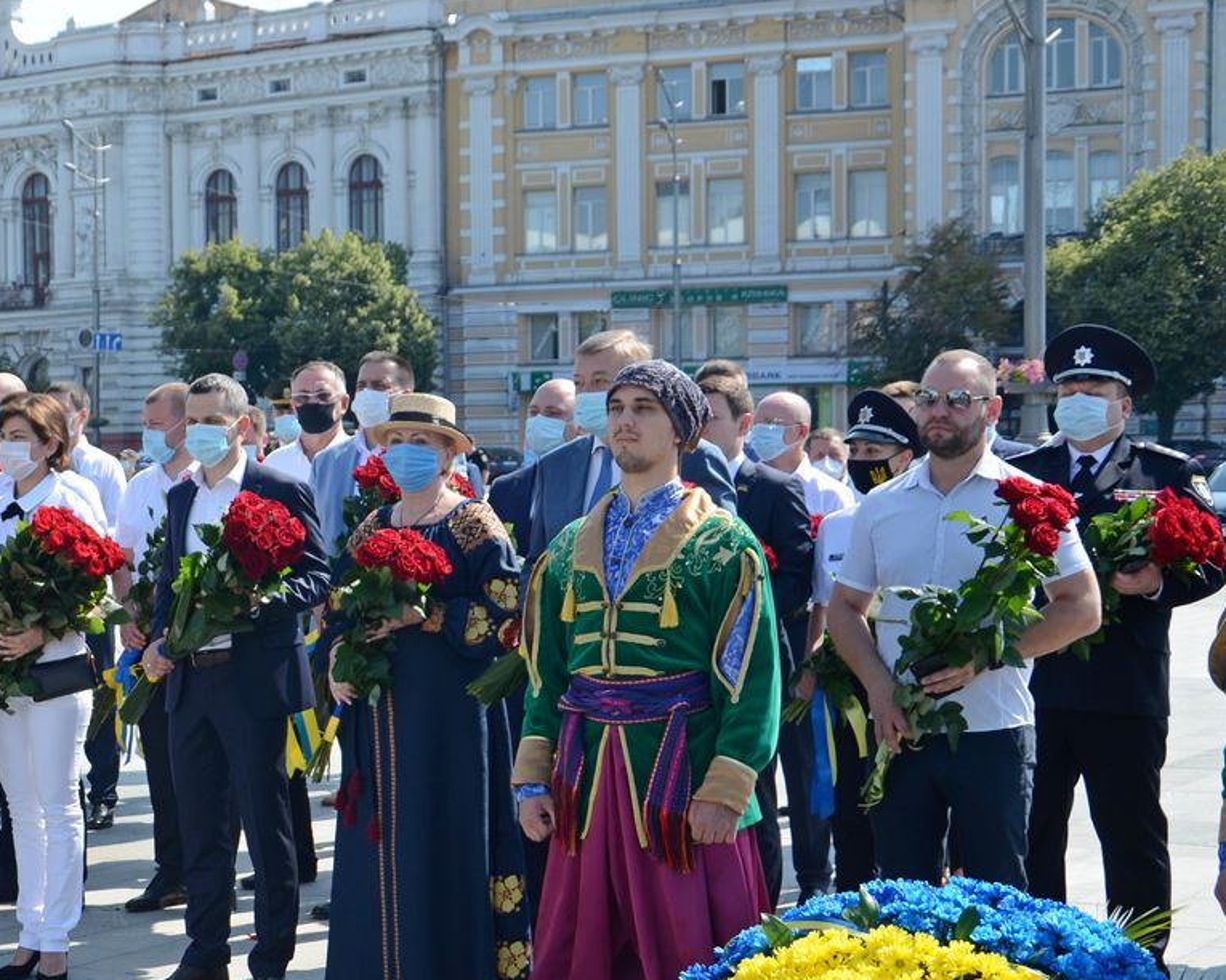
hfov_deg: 25.7
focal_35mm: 72
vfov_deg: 21.2
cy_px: 635
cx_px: 144
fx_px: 2613
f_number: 5.6
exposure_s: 1/640
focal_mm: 28
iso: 200
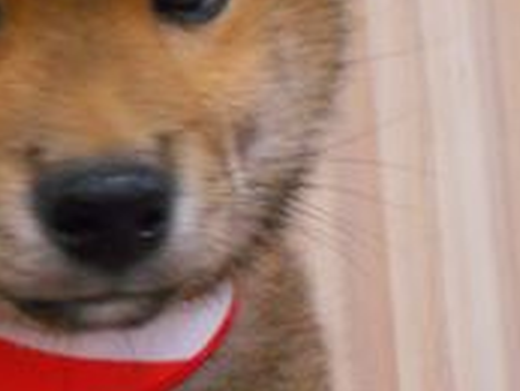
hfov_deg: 18.5
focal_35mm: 104
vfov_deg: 14.2
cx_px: 27
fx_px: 1563
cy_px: 208
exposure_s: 1/80
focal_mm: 5.1
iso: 800
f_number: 3.4
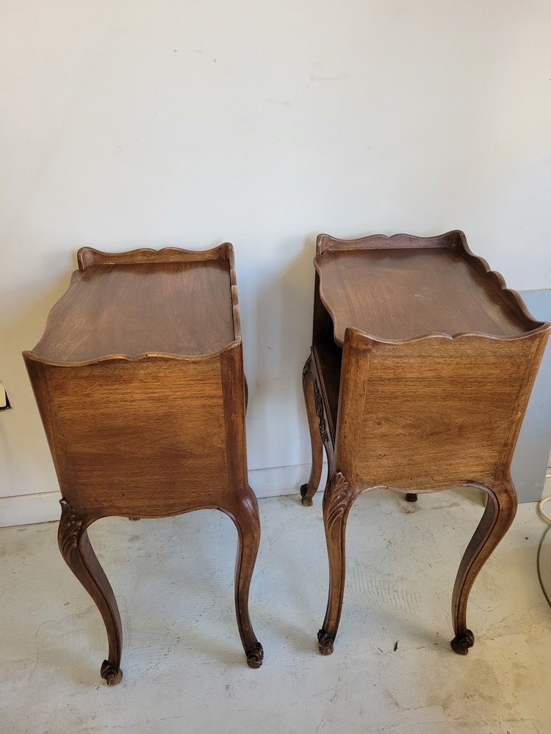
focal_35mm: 26
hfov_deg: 53.1
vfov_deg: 67.3
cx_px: 276
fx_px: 552
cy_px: 367
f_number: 1.8
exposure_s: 1/100
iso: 320
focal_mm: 5.4
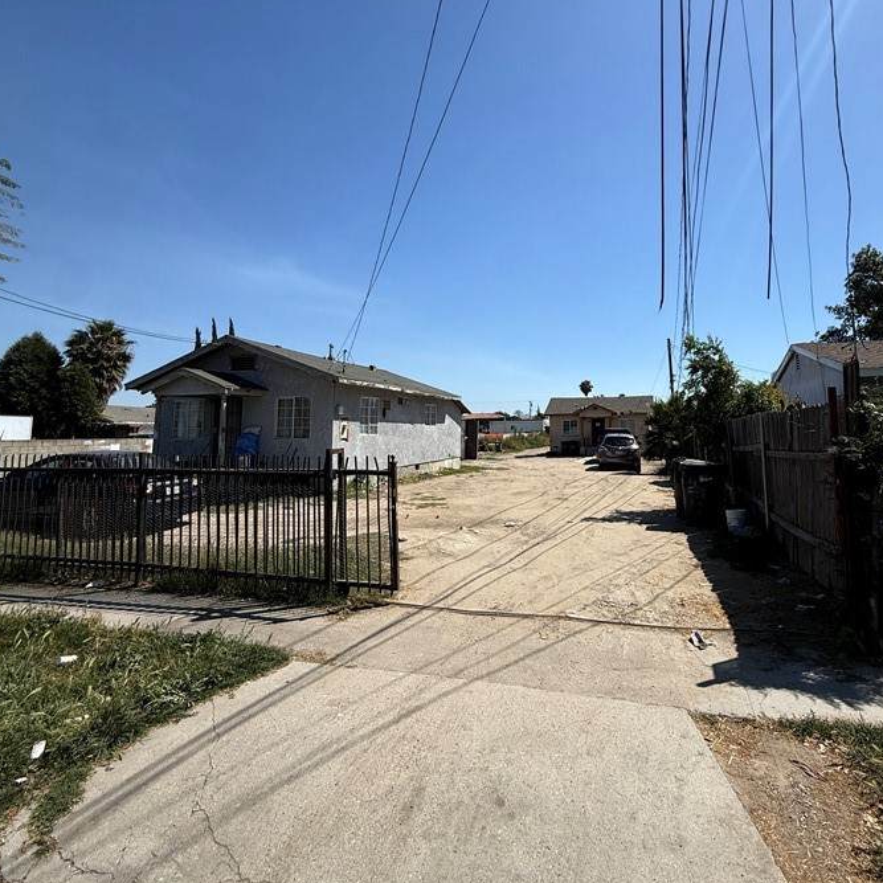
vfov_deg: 77.1
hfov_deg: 77.4
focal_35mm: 19
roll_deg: -0.2
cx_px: 495
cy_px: 369
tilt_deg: +9.2
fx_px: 548
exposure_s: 1/3460
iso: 50
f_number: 2.2
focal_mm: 2.22
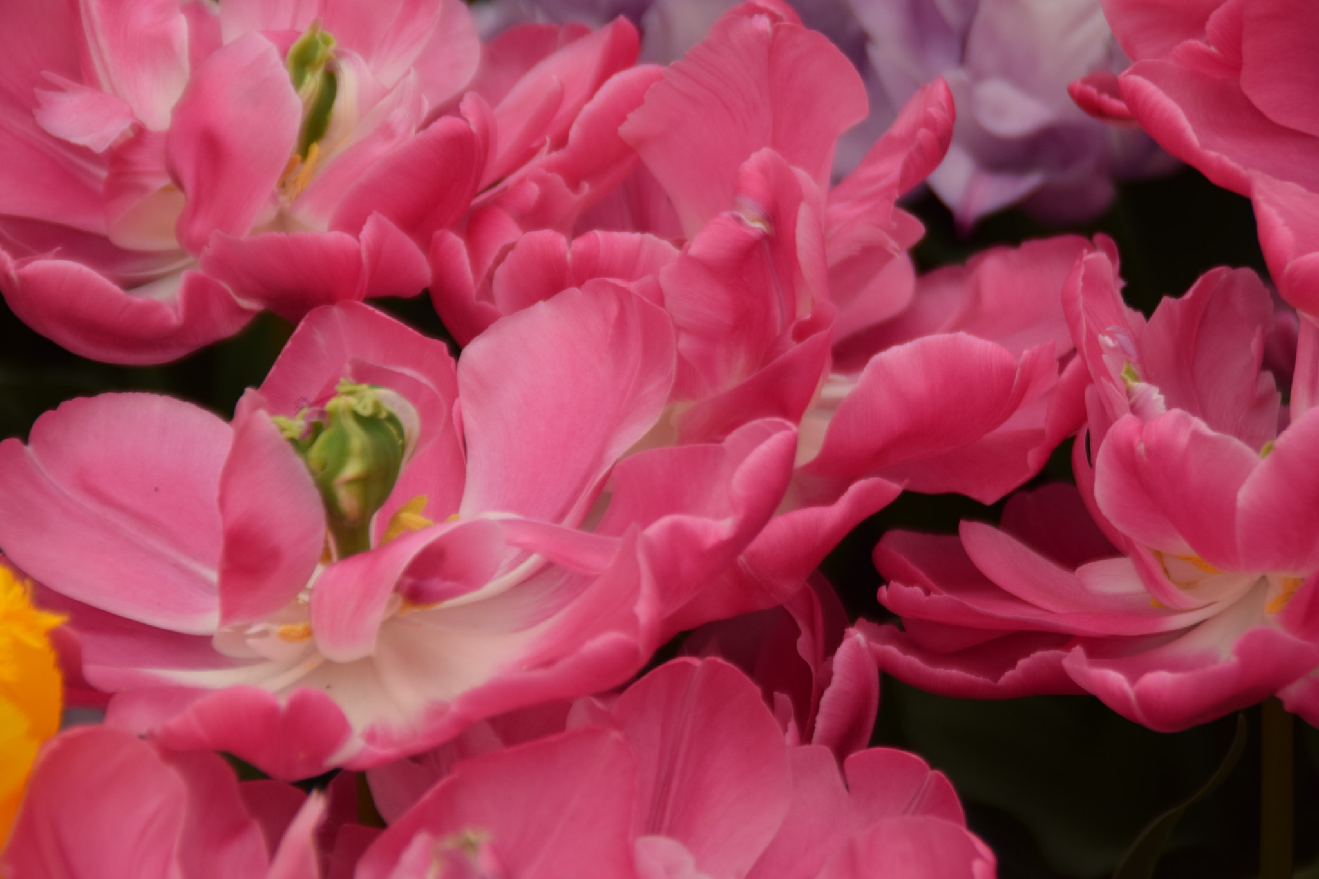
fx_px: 8242
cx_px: 660
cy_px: 440
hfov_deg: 9.1
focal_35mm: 225
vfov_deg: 6.1
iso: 400
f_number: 6.3
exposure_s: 1/500
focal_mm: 150
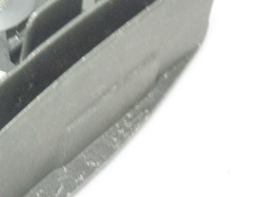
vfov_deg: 9.2
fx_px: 1224
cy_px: 24
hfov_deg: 12.1
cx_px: -11
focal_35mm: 161
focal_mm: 11.39
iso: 400
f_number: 3.7
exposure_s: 1/2
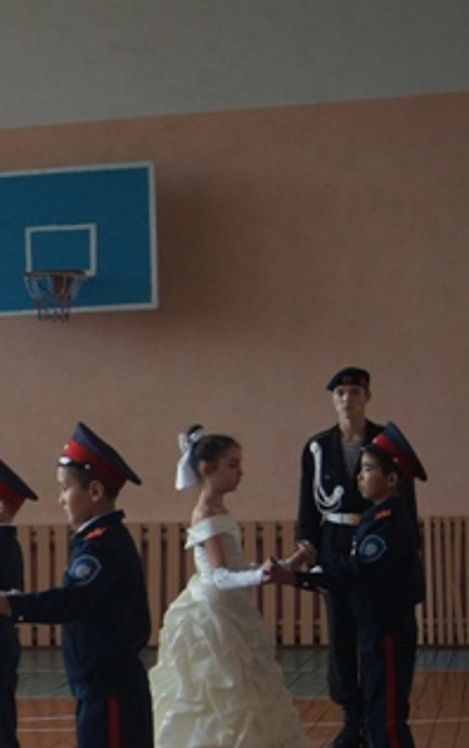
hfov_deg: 10.4
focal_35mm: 116
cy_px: 579
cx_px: -452
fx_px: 2368
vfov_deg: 17.8
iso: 800
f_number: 4.5
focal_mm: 30
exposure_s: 1/160
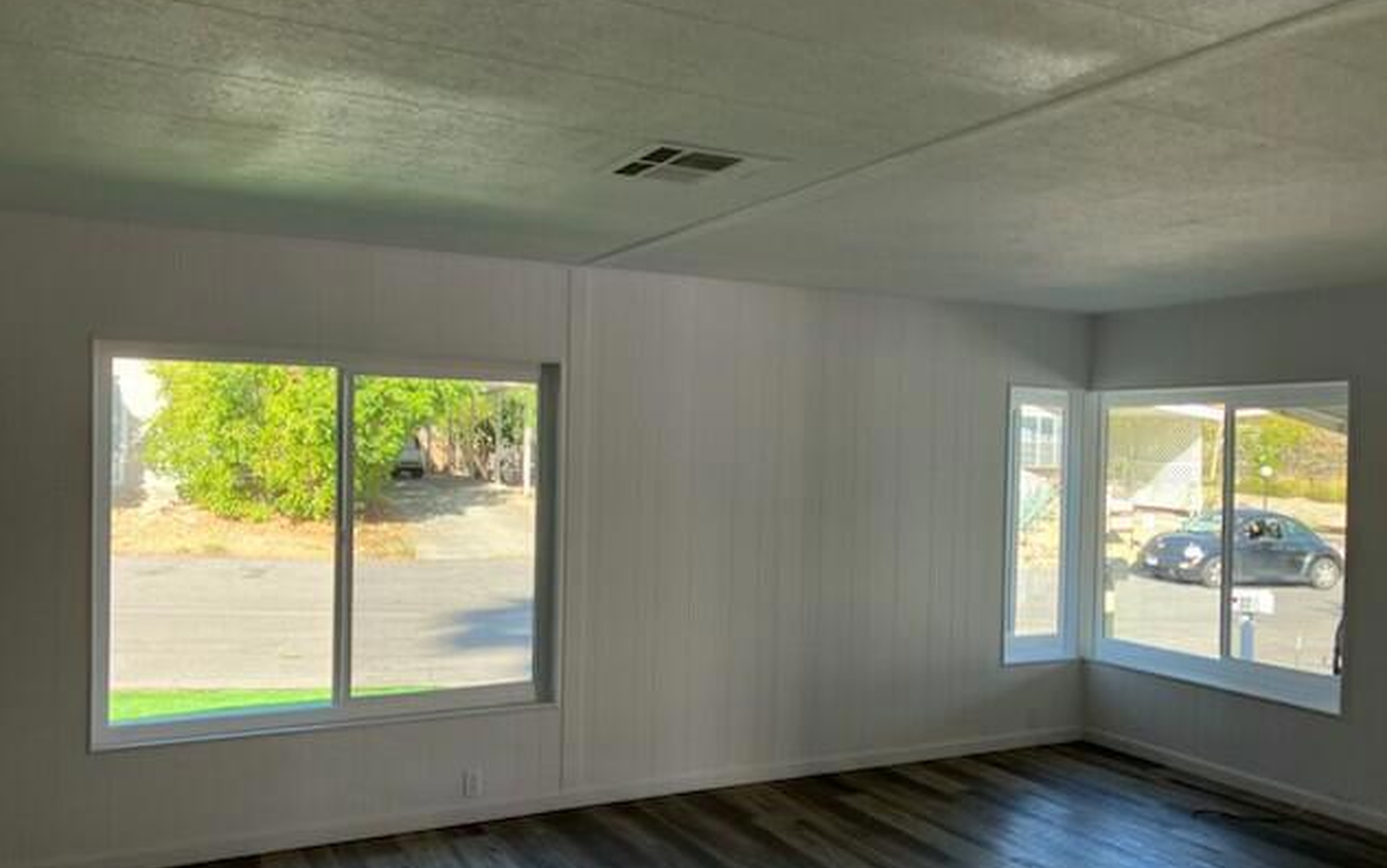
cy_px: 462
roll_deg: -0.8
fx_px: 1134
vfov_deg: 41.8
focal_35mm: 30
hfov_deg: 62.9
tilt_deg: -0.5
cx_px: 699
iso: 40
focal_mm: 3.99
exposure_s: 1/155
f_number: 1.8
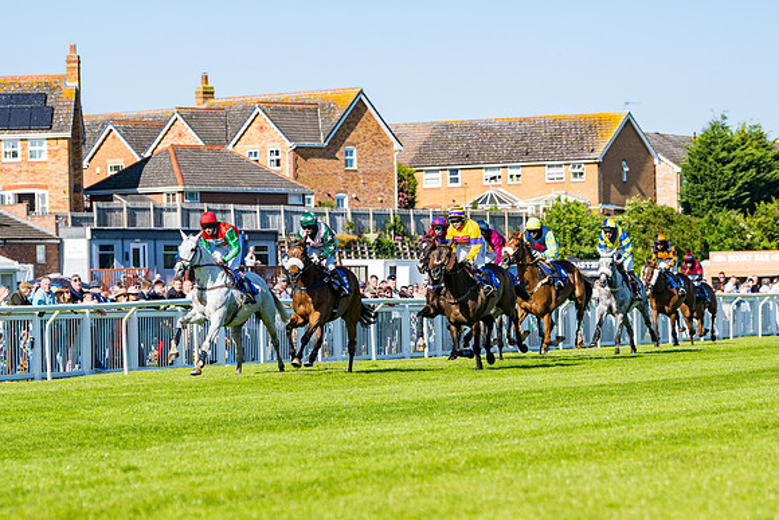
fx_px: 3740
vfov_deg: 7.9
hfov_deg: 11.9
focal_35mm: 173
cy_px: 363
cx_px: 350
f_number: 4
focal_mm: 110
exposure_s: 1/1600
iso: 100
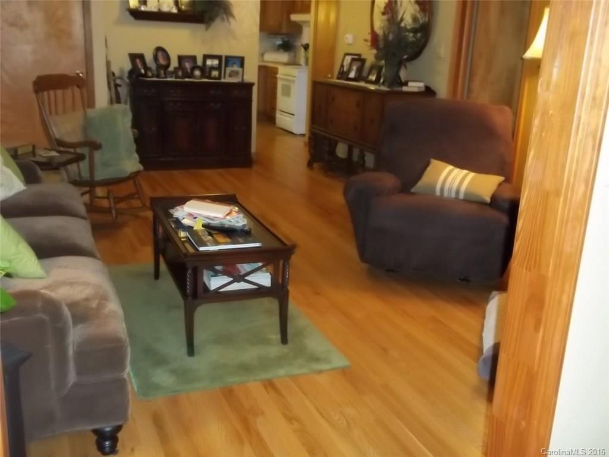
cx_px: 304
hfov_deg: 51.4
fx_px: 633
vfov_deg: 39.7
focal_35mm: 36
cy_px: 228
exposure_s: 1/30
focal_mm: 6.5
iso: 400
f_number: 3.1
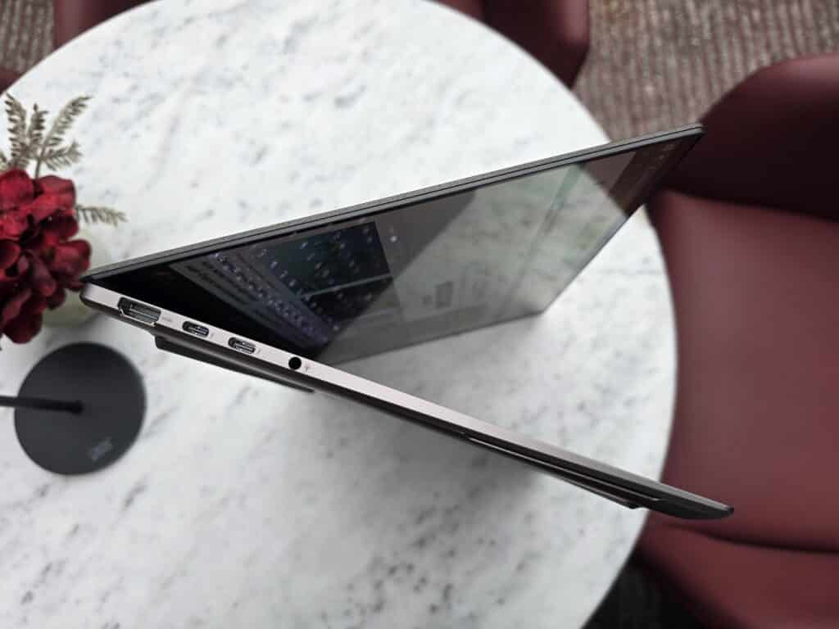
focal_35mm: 23
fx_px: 557
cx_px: 420
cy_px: 314
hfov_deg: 73.9
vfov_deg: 58.9
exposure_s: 1/180
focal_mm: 6.3
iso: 64
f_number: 1.7
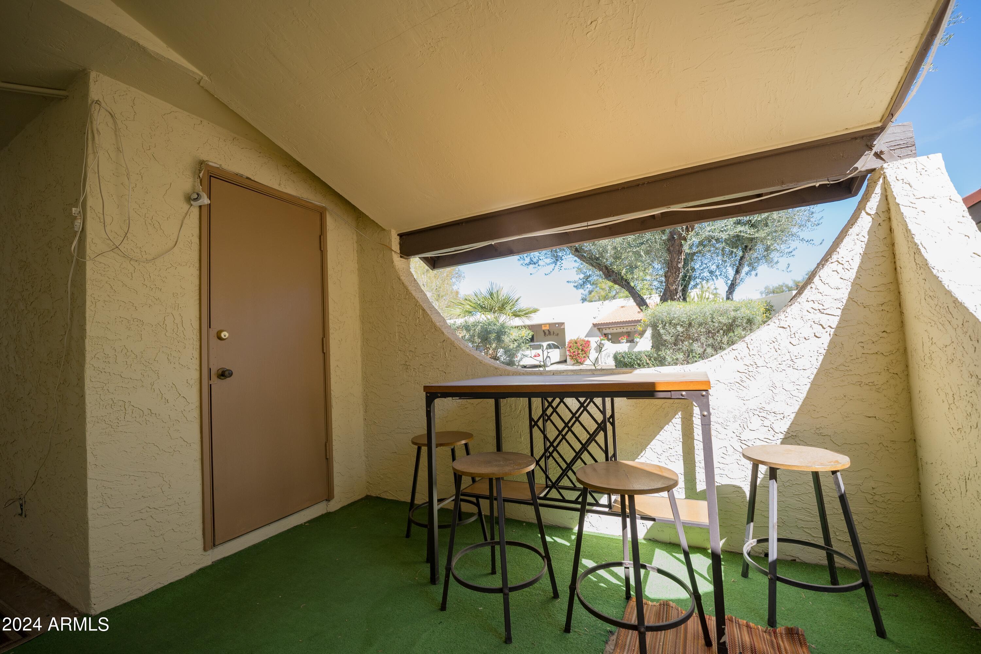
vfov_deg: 80.6
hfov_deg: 103.7
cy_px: 327
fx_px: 385
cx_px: 490
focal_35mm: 14
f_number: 2.8
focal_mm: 14
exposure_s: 1/500
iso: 200
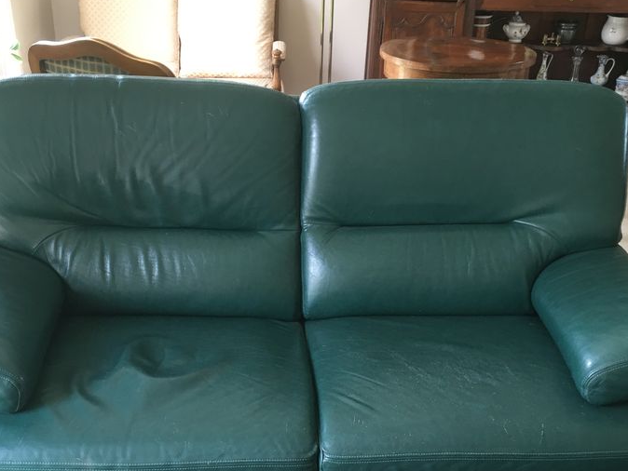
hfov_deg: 43.8
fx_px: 780
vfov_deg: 33.4
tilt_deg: -26.8
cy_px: 306
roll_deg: -2.2
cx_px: 296
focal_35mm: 43
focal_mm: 4.15
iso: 100
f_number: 2.2
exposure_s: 1/33
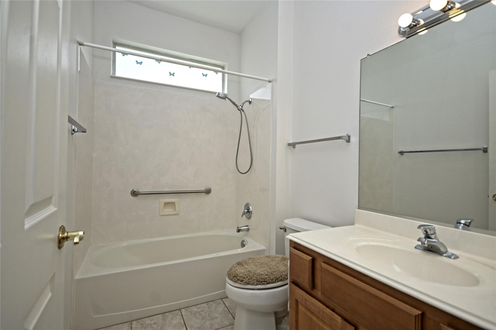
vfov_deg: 67.4
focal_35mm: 18
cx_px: 248
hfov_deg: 90.0
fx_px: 248
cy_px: 165
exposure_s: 1/125
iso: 200
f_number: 5
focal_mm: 12
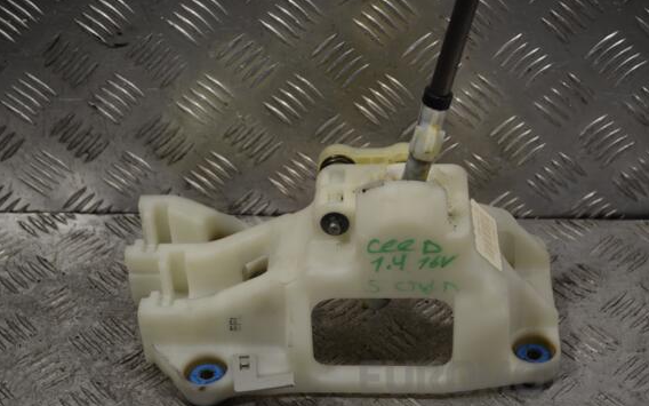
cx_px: 338
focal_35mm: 71
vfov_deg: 18.3
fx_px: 1256
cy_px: 225
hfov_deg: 29.0
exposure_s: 1/50
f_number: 5.3
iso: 100
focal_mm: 44
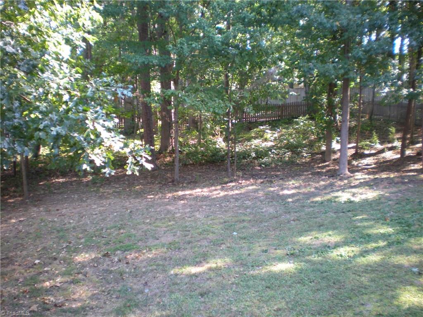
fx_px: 464
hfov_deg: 49.0
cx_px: 212
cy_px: 158
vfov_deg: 37.7
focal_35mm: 38
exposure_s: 1/46.3
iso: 200
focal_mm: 6.3
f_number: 3.1
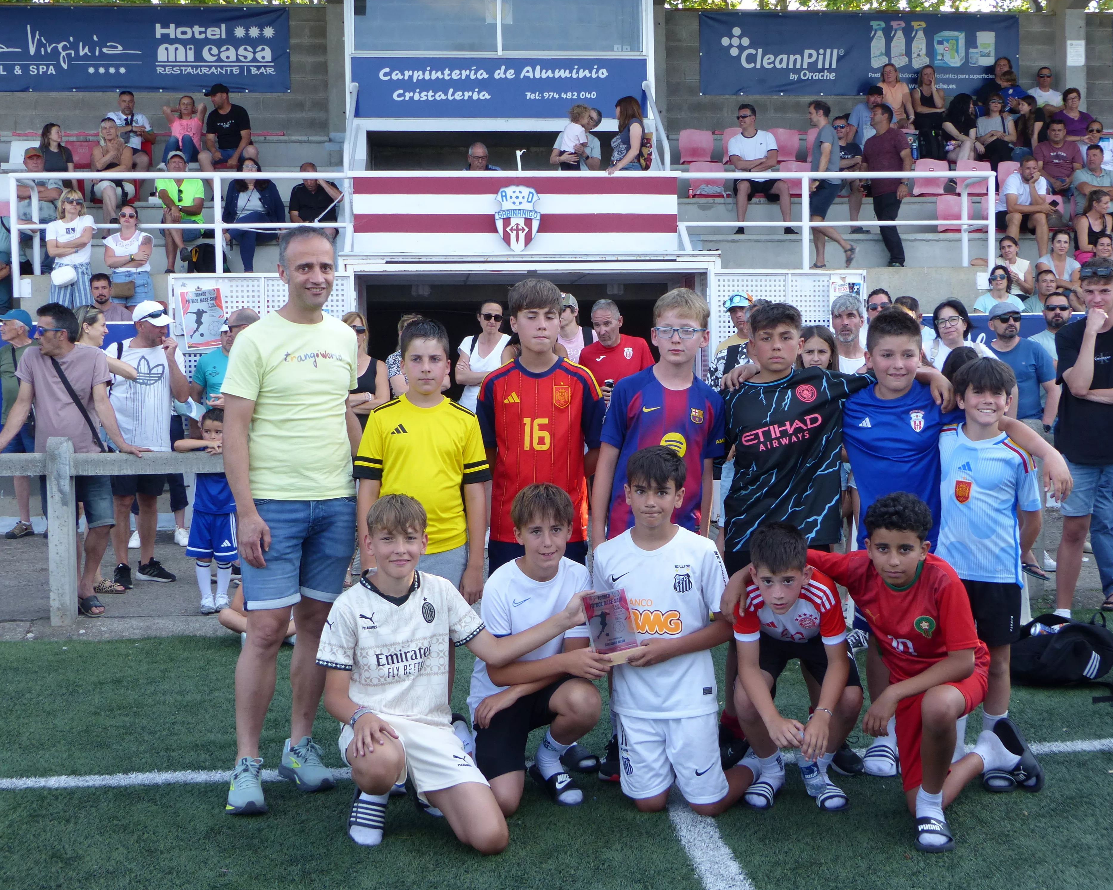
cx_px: 578
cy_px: 444
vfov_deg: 34.1
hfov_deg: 42.0
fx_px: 1449
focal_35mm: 44
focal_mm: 7.6
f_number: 3.5
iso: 100
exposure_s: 1/125
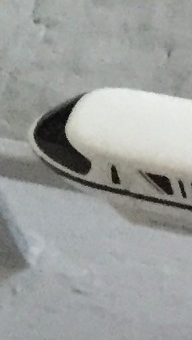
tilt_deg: -59.0
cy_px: 475
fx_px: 1836
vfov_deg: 10.3
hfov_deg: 5.4
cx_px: 708
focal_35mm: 203
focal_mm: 4.15
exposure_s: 1/20
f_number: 2.2
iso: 250
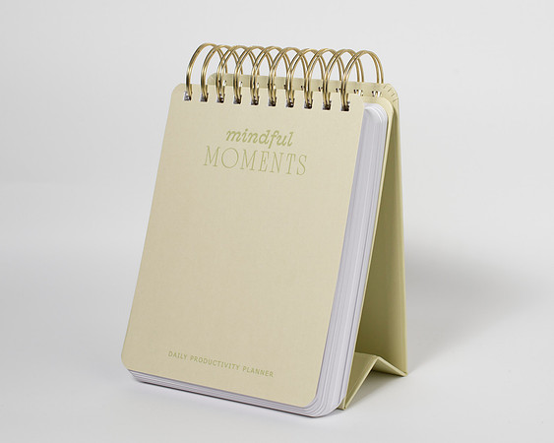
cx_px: 315
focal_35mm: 72
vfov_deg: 21.3
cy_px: 234
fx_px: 1179
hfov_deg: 26.4
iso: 200
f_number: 9
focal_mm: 50
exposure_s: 1/200
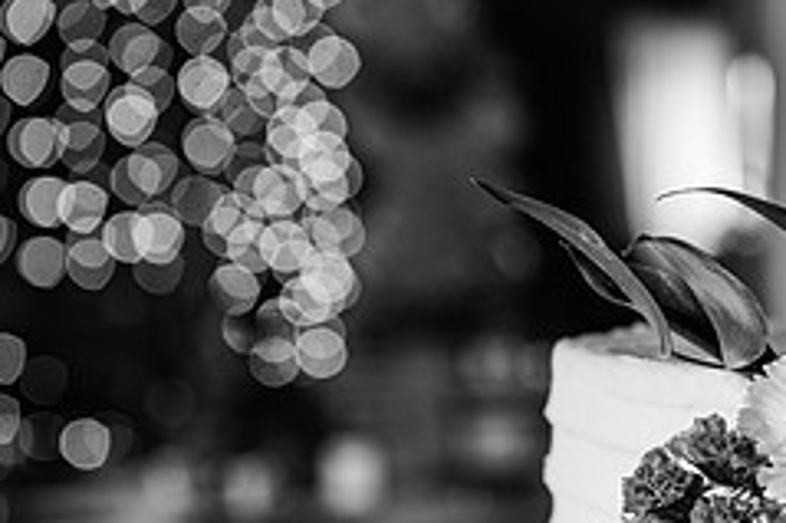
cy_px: 589
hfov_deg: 19.8
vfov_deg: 13.8
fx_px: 2116
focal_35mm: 97
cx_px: 934
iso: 320
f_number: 4.5
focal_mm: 40
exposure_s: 1/200
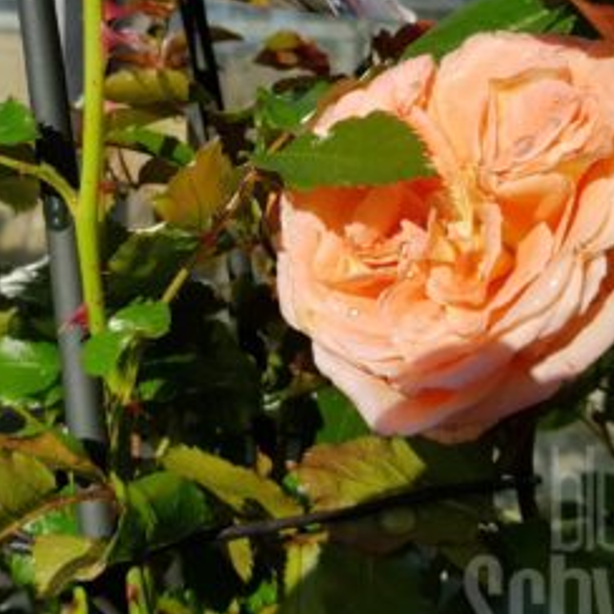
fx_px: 943
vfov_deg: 35.7
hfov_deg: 36.0
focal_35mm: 47
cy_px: 210
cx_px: 262
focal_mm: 4.2
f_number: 1.7
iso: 40
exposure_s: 1/2840
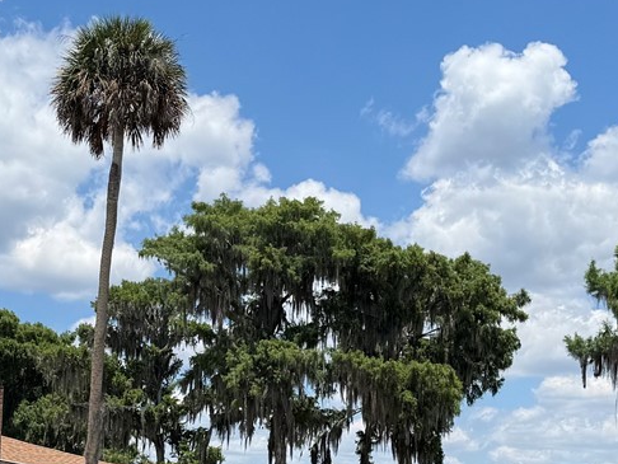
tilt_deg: +7.1
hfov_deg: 24.7
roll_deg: -1.4
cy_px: 380
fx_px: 1411
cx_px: 259
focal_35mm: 79
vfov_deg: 18.5
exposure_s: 1/5714
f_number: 1.78
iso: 80
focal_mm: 6.76
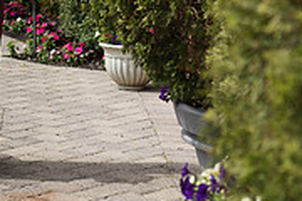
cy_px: -8
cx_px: -35
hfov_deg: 13.6
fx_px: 1241
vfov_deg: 9.2
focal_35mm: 148
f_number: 2.8
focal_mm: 46
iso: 64
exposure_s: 1/1000
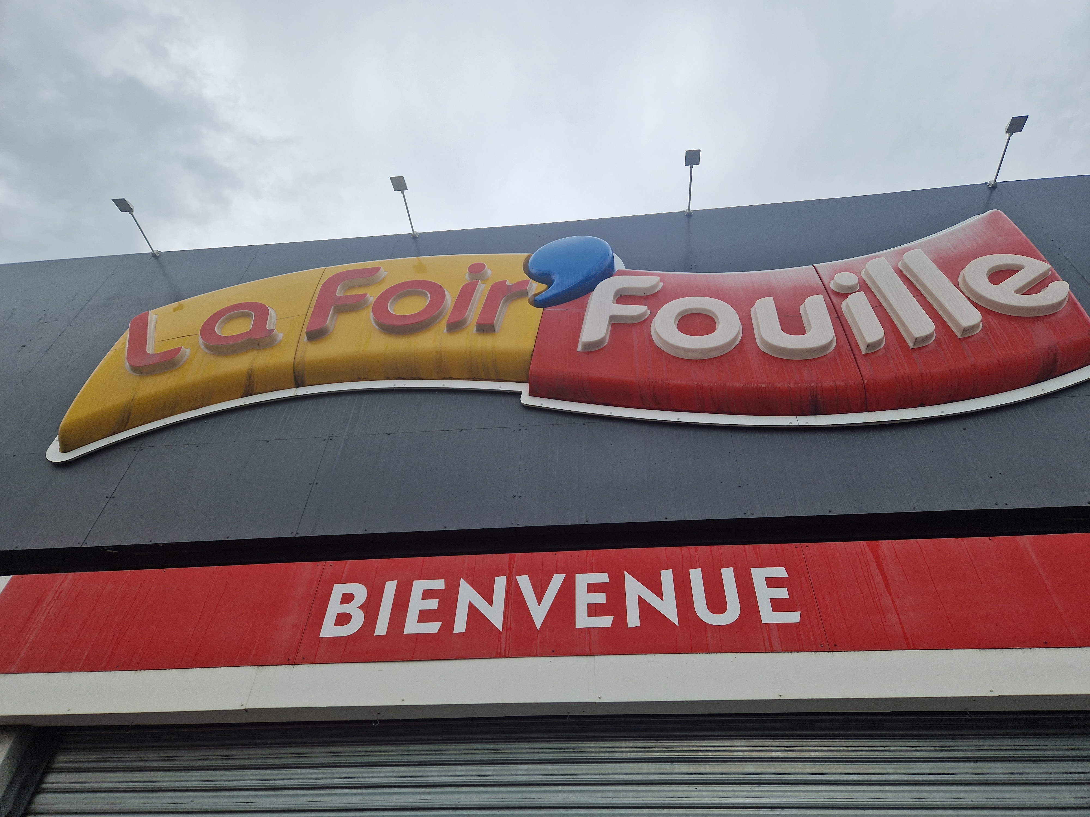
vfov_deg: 58.9
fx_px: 724
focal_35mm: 23
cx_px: 545
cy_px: 408
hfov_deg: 73.9
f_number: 1.8
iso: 50
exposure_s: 1/530
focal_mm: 5.4
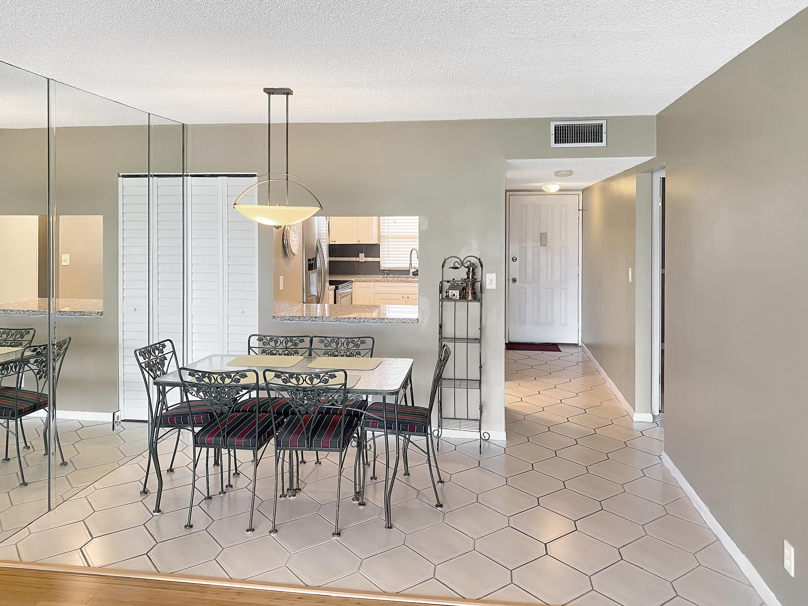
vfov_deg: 53.1
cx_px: 404
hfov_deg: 67.3
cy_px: 303
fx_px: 607
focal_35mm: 26
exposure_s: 1/60
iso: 80
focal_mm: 4.25
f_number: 1.8
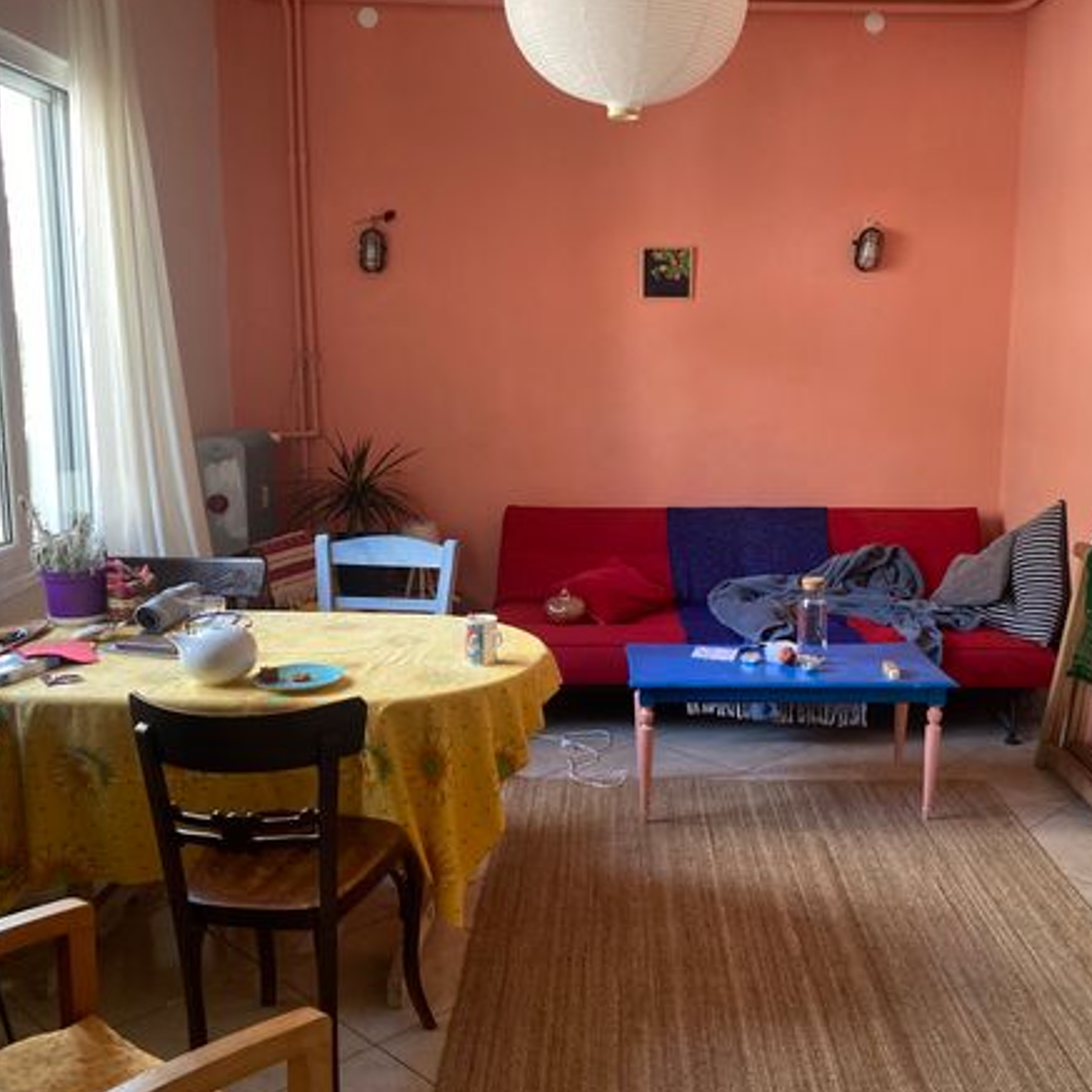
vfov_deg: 48.5
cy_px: 550
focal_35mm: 34
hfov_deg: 48.3
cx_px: 617
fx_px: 1213
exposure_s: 1/60
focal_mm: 3.99
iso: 125
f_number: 1.8
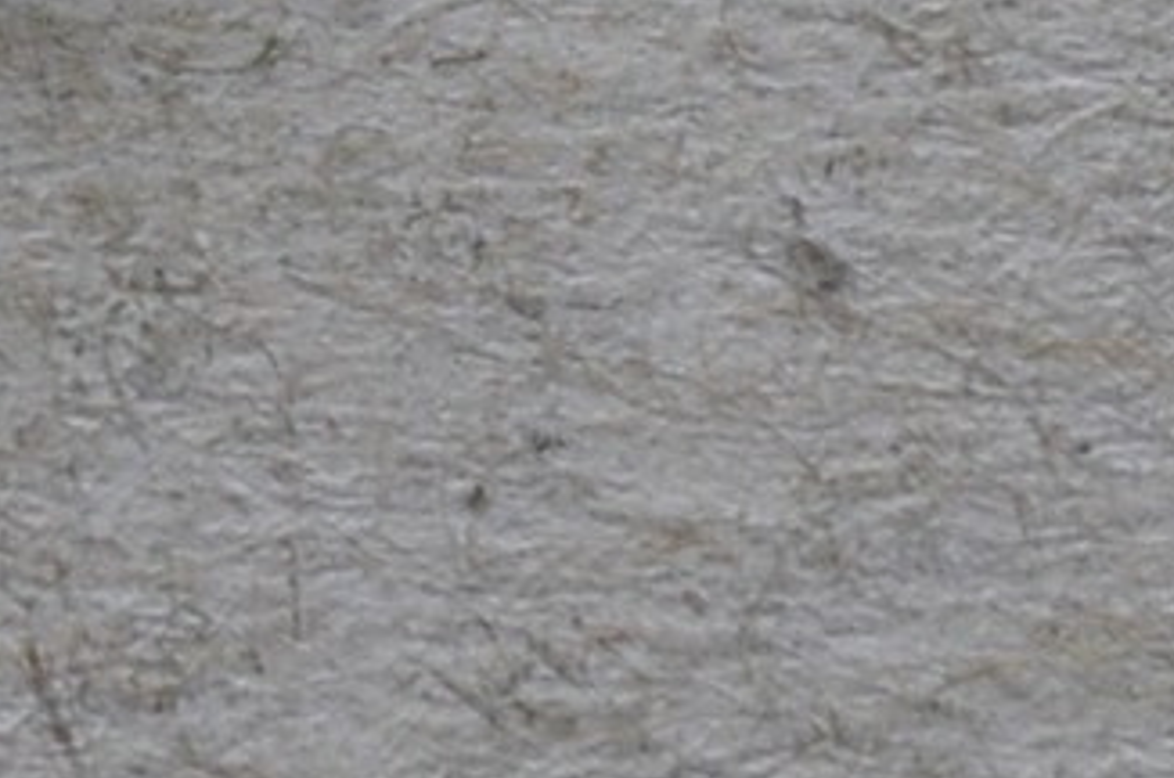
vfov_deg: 2.5
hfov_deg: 3.7
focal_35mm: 544
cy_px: -1390
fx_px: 17706
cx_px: -2258
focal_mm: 48
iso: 400
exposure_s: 1/250
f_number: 14
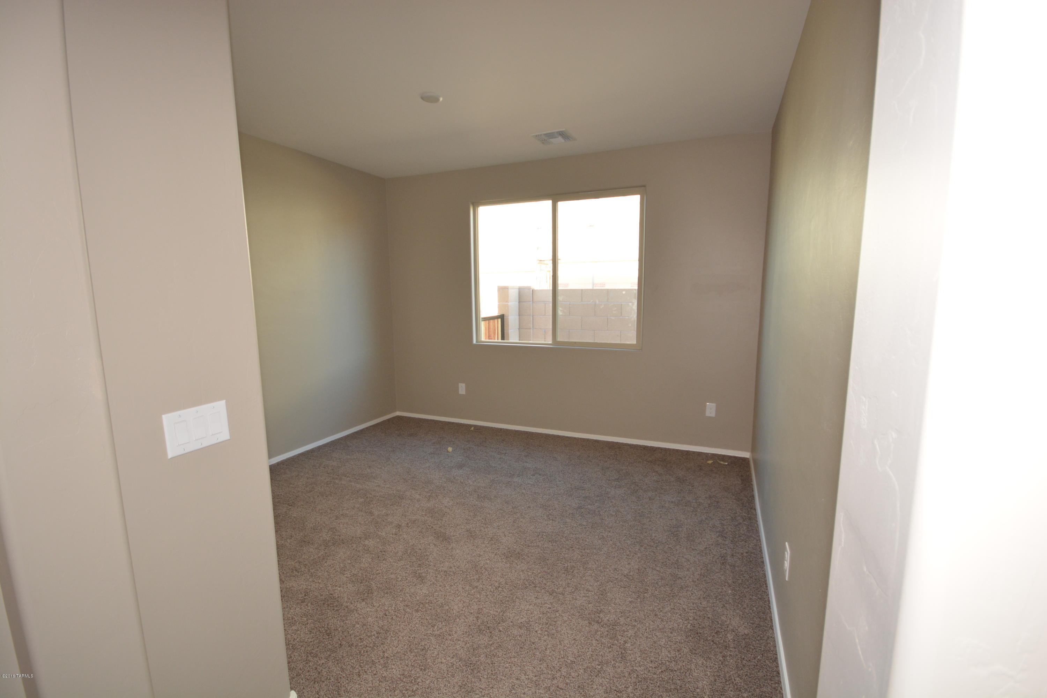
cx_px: 524
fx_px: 436
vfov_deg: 77.3
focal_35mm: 15
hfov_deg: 100.4
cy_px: 349
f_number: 4
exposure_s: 1/60
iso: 450
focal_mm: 10
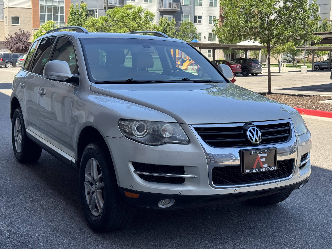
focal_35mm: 48
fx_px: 460
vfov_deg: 30.3
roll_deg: -1.0
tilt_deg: -9.5
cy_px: 124
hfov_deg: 39.7
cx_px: 166
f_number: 1.78
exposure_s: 1/832
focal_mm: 6.76
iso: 64
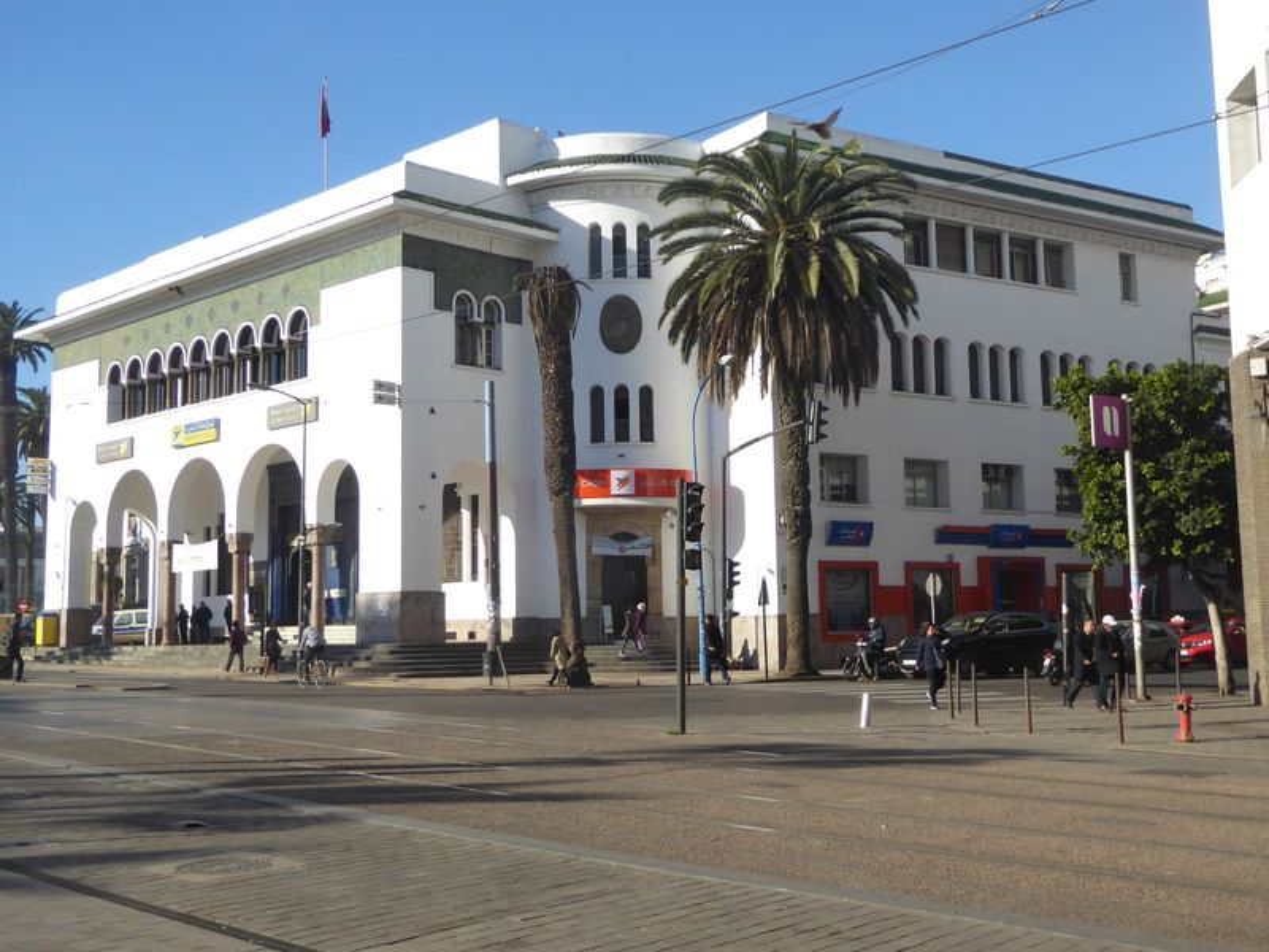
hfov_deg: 44.8
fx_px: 1540
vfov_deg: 34.3
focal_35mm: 42
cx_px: 634
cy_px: 476
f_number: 3.8
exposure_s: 1/500
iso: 80
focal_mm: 7.2
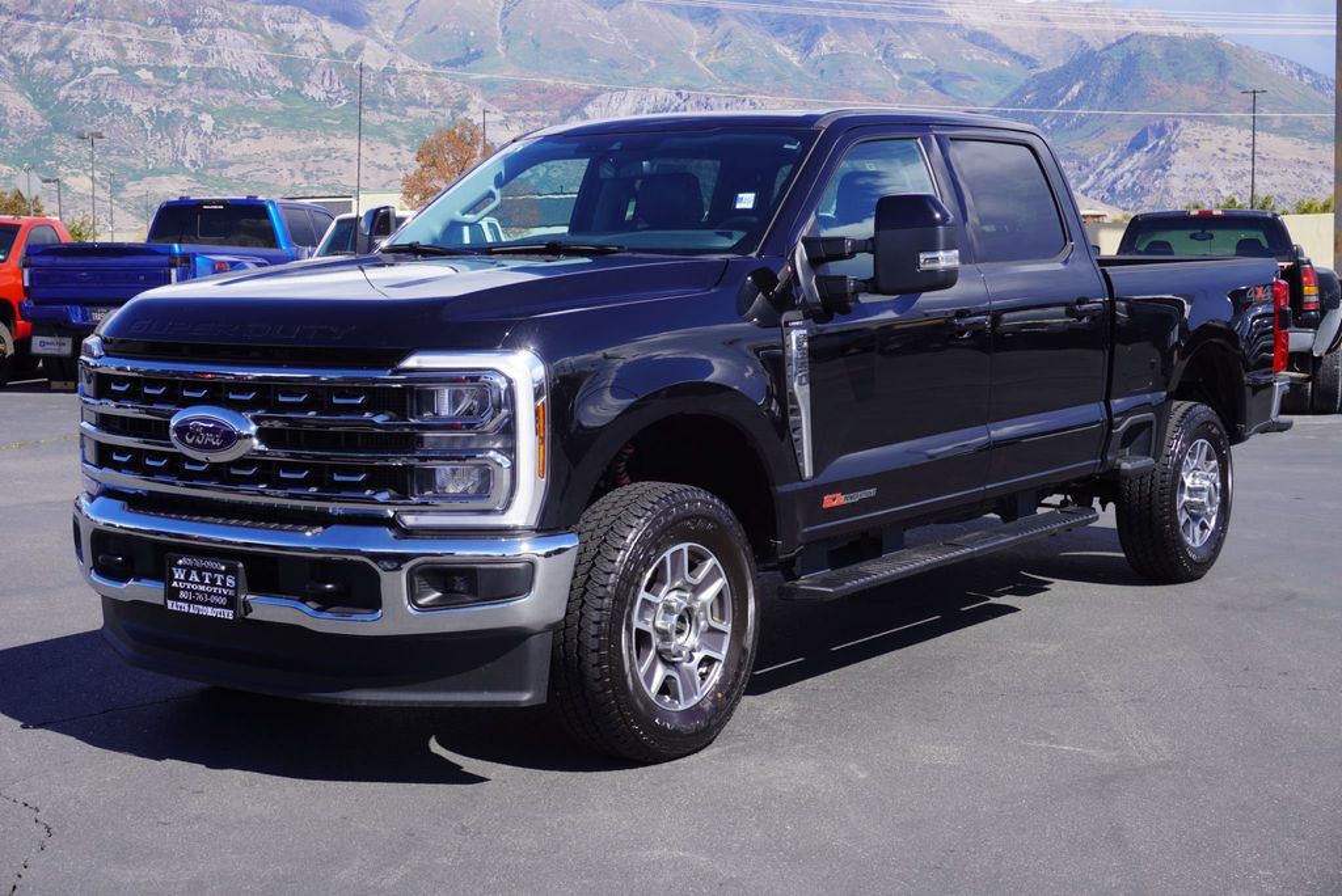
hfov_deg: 38.9
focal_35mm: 51
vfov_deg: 26.5
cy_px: 448
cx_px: 671
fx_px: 1902
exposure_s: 1/125
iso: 100
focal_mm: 34
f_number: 10
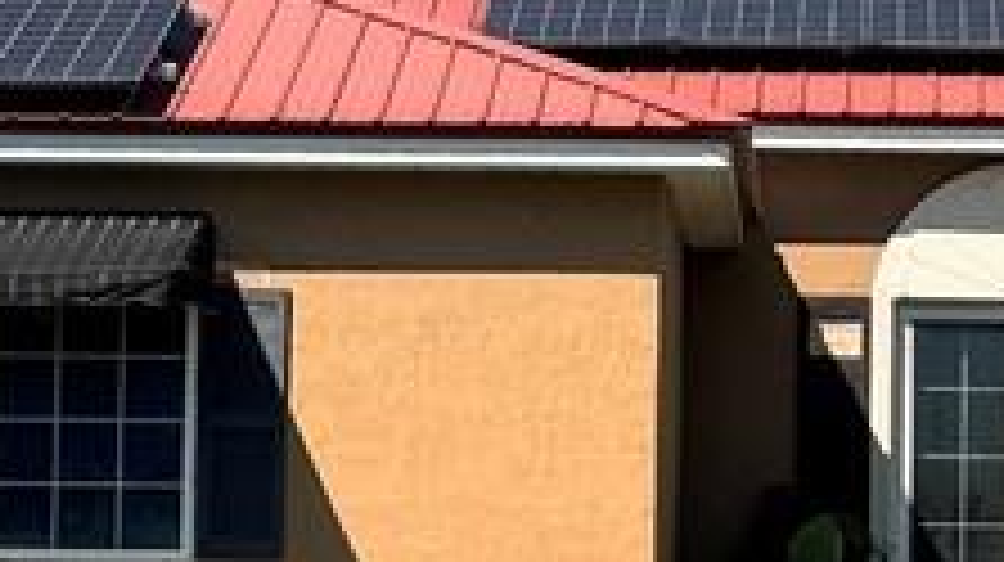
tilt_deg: +5.5
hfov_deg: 11.4
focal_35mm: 188
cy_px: 171
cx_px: 702
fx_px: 5001
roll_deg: -0.7
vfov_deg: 6.4
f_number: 1.78
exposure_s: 1/4975
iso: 80
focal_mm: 6.76
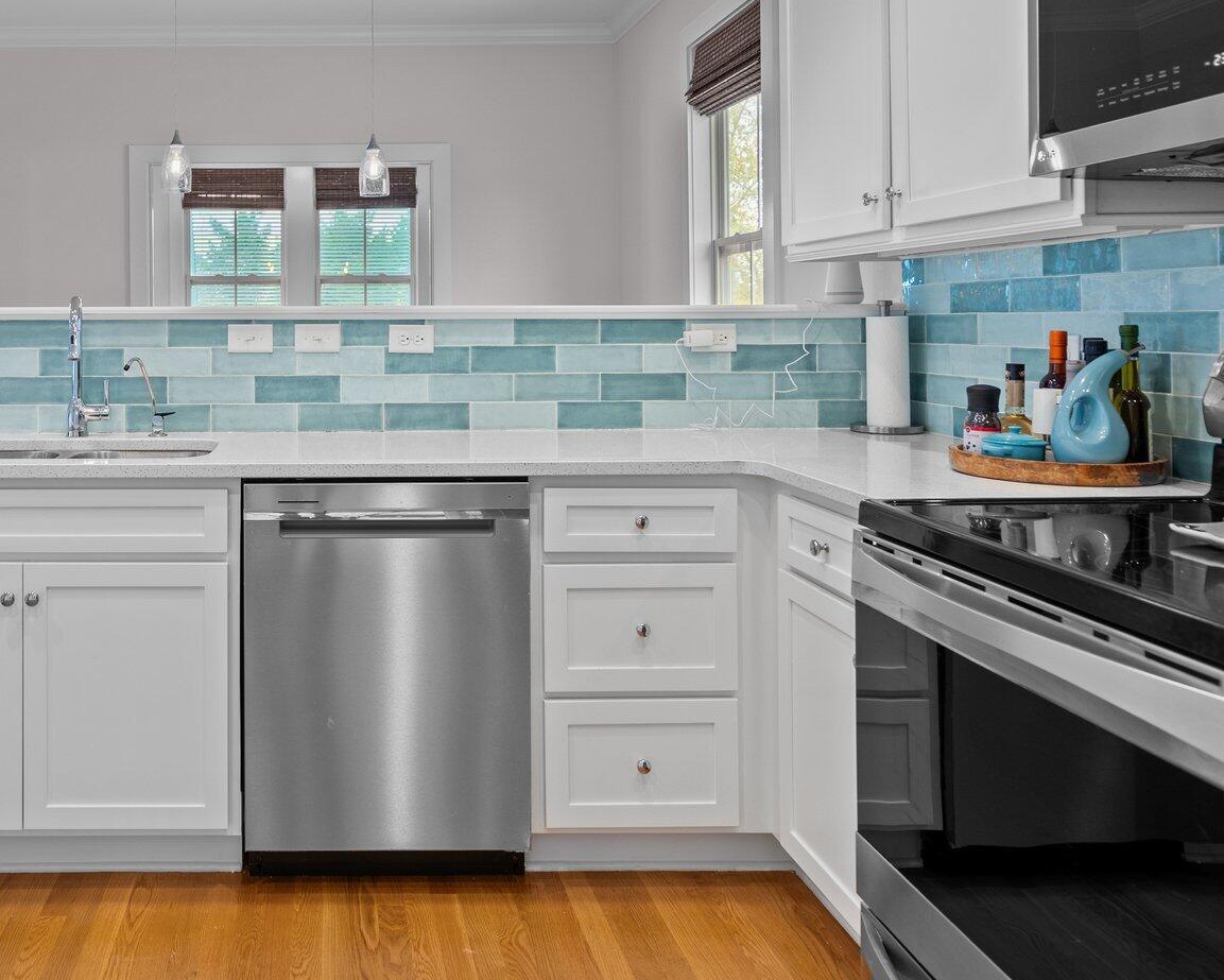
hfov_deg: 56.2
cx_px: 323
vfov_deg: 47.6
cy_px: 311
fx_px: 1087
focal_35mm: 30
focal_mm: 18
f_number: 4
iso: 320
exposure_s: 1/6
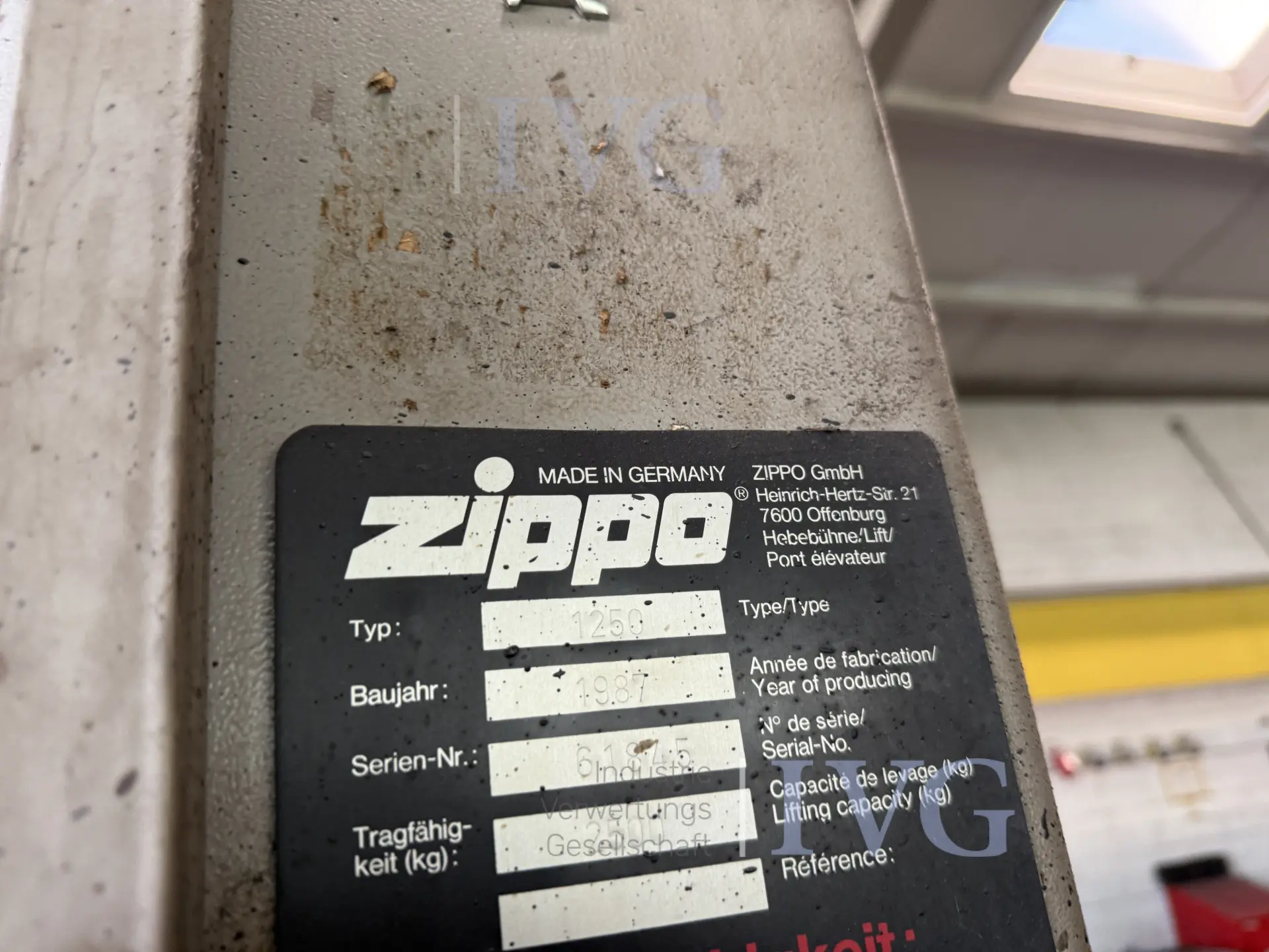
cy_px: 476
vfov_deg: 56.8
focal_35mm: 24
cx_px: 634
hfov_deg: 71.6
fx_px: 880
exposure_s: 1/80
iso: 200
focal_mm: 6.76
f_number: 1.78
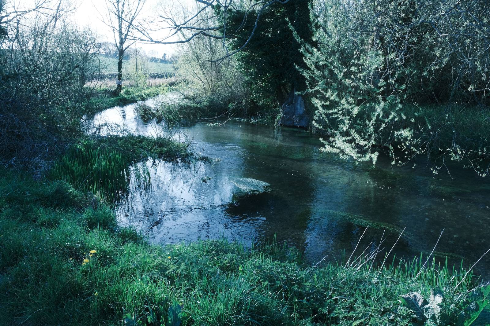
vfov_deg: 51.3
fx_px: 340
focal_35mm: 25
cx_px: 245
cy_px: 163
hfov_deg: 71.5
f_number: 11
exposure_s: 1/100
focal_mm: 16.5
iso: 800
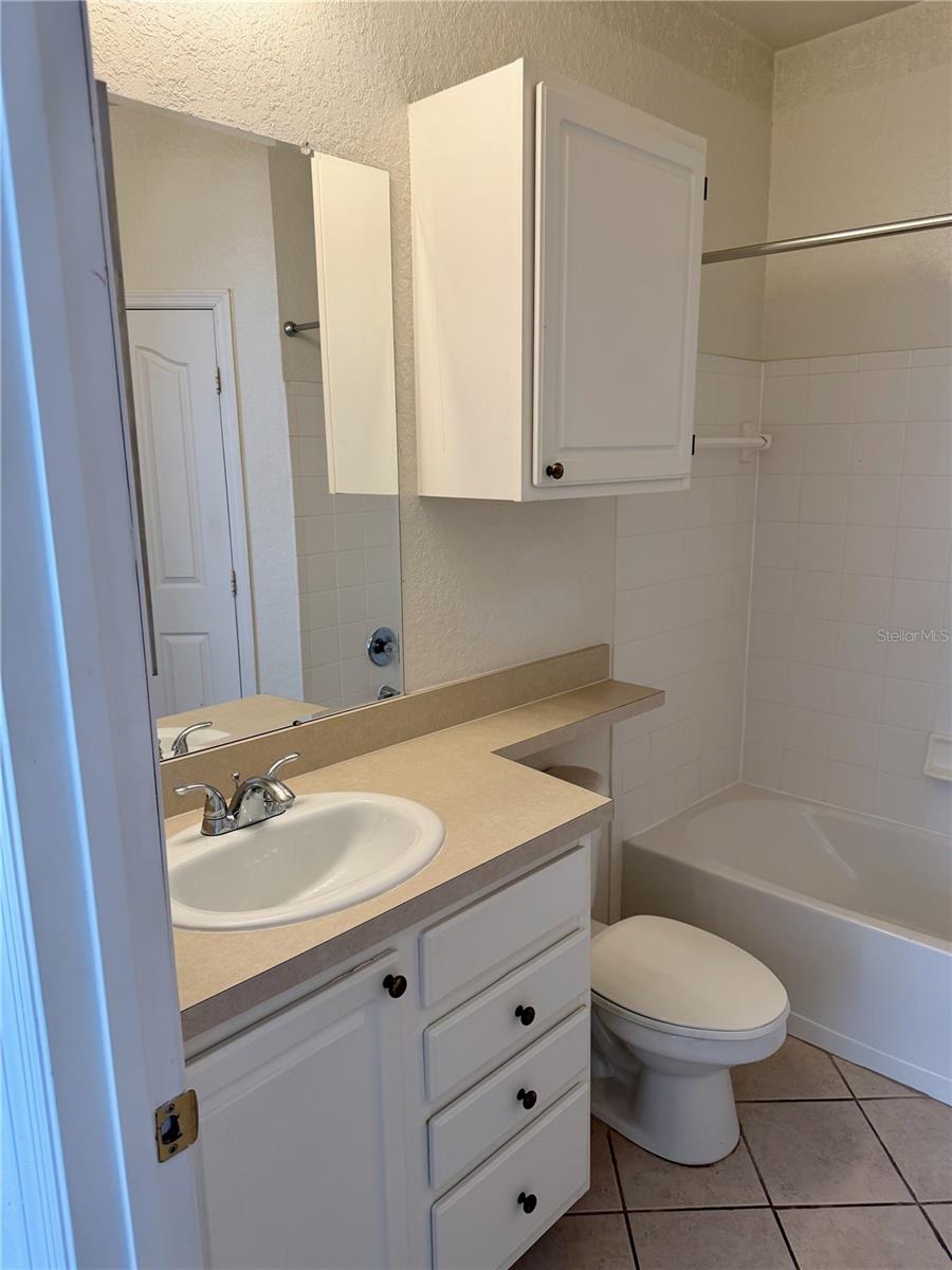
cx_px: 476
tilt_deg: -10.0
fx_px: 880
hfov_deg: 56.8
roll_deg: +0.7
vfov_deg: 71.6
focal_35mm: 24
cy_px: 635
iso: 125
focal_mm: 6.76
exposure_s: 1/120
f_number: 1.78
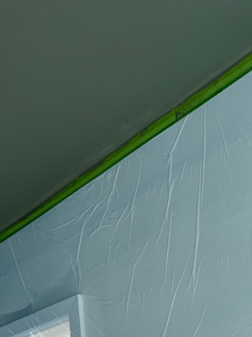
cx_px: -22
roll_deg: +2.5
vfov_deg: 30.7
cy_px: 342
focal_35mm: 58
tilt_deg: +11.7
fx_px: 564
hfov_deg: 23.7
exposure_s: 1/121
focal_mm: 6.86
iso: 200
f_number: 1.78
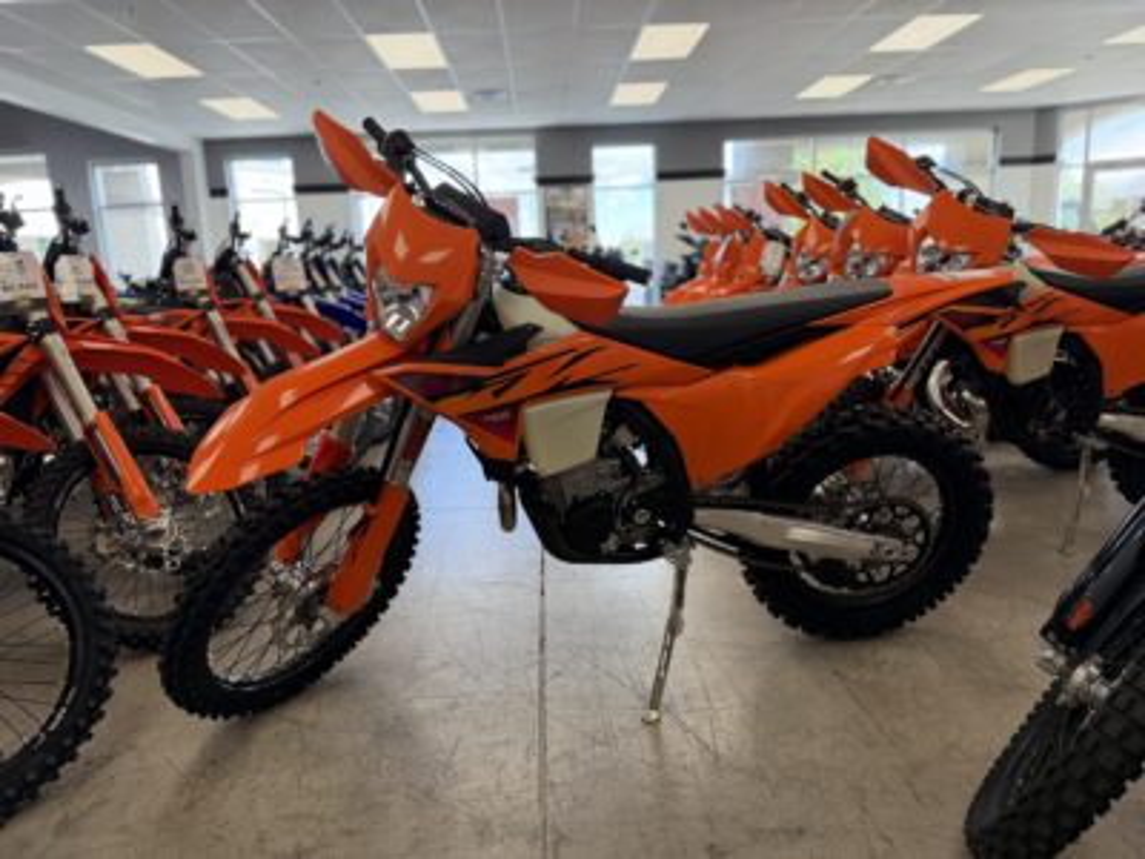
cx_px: 572
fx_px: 794
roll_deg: +2.5
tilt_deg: -12.0
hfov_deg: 71.6
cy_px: 430
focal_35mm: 24
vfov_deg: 56.8
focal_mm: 6.76
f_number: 1.78
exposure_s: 1/215
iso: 200
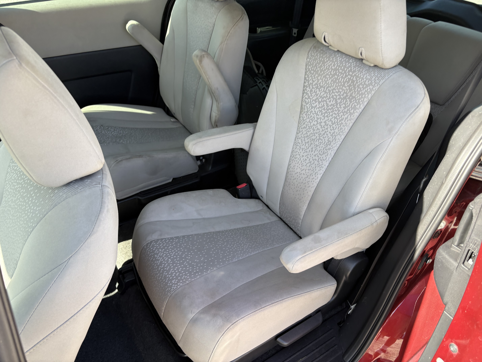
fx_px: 362
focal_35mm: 26
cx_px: 241
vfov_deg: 53.1
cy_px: 181
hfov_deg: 67.3
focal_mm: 5.96
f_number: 1.6
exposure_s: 1/216
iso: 50
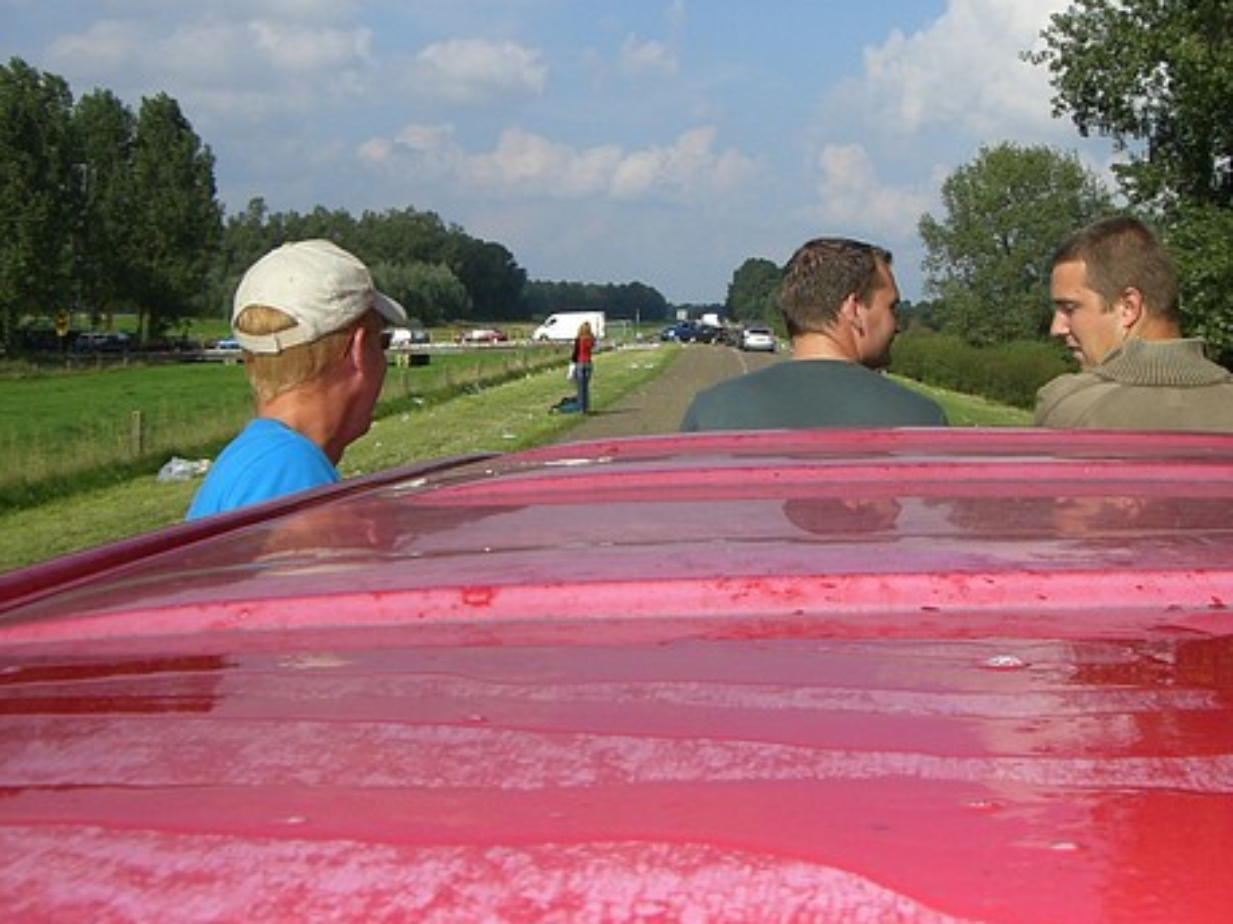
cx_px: 631
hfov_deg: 36.2
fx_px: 1887
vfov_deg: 27.5
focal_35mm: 53
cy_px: 376
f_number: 4.3
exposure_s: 1/800
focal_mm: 6.2
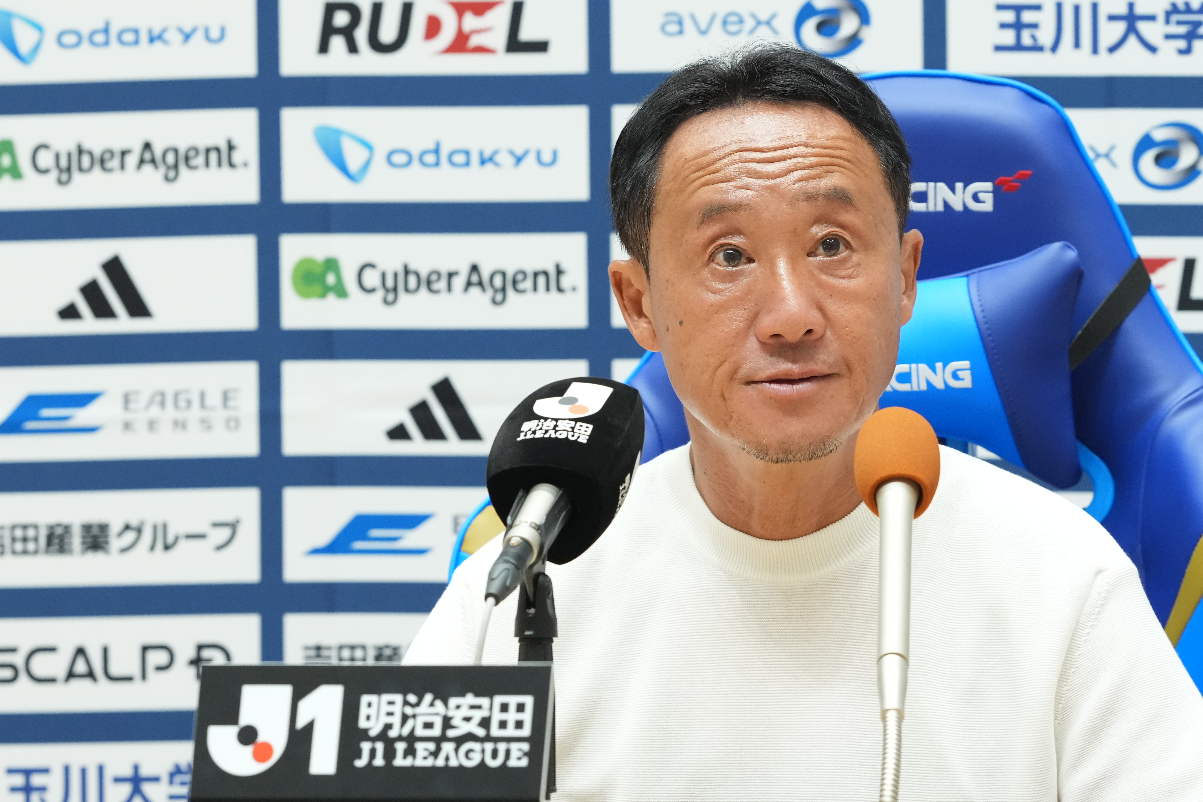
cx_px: 602
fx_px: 20048
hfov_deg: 3.4
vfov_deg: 2.3
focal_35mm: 600
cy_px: 401
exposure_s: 1/200
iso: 3200
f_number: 5.6
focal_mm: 400
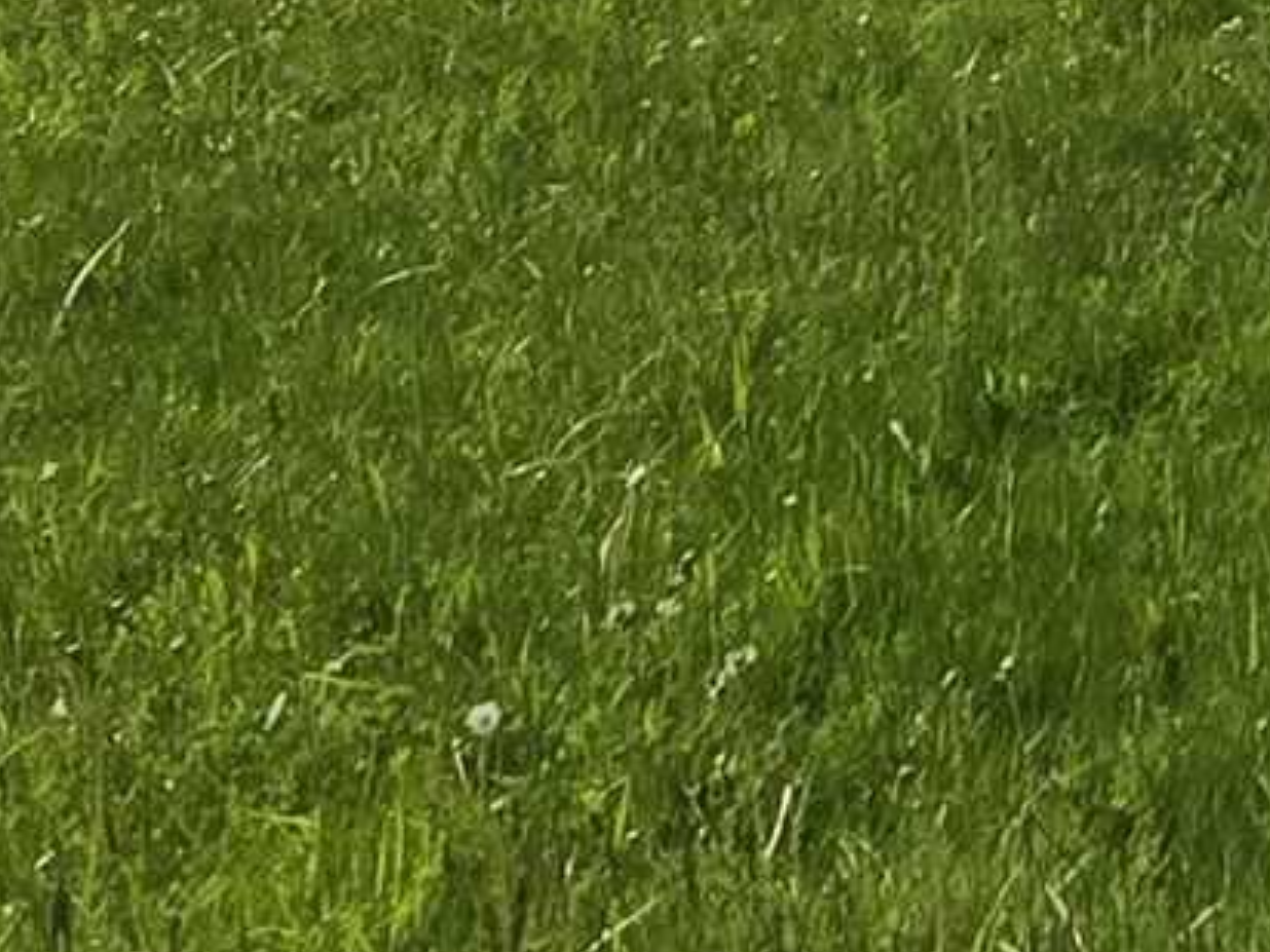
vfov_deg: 13.0
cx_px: 2303
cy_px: -1020
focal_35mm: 97
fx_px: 3559
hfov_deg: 16.7
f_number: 2.2
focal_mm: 2.2
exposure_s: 1/3598
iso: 50
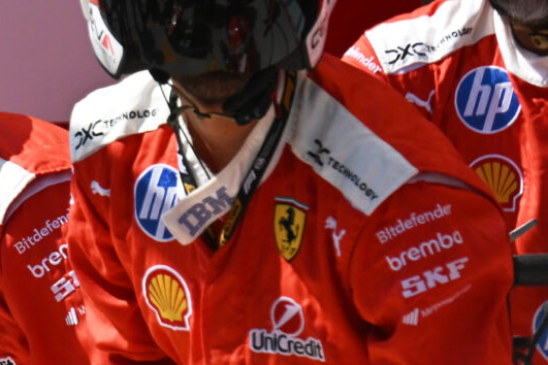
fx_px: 24947
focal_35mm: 1639
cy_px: 654
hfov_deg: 1.3
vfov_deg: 0.8
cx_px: -418
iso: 200
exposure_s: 1/1000
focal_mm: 340
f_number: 7.1
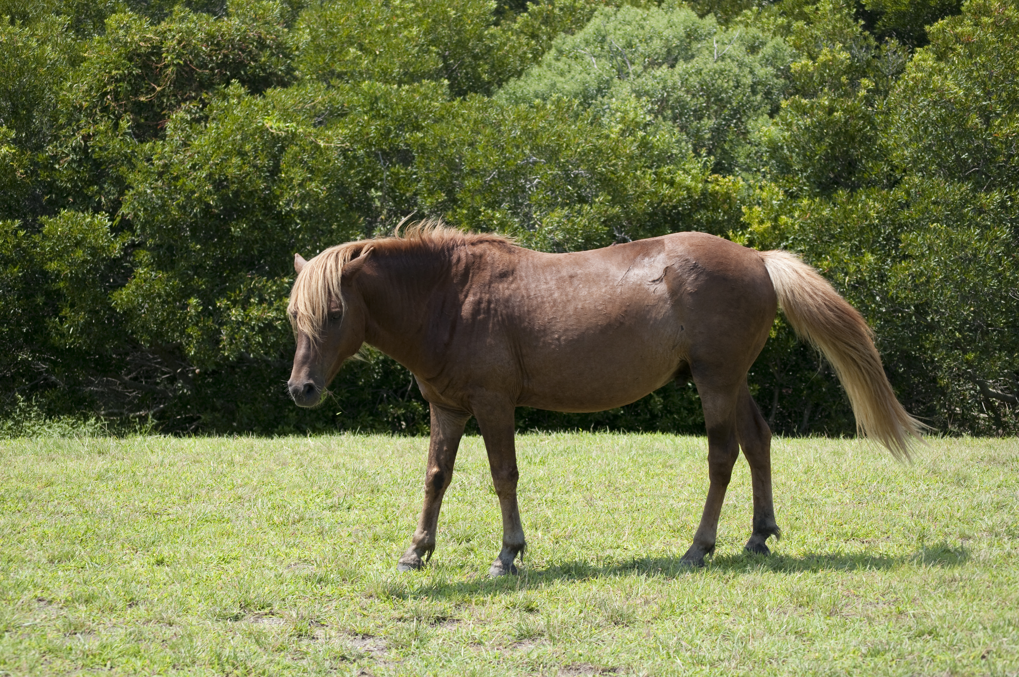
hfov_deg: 20.6
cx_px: 510
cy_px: 338
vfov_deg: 13.8
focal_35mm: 99
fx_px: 2799
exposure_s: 1/500
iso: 200
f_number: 5.6
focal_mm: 66
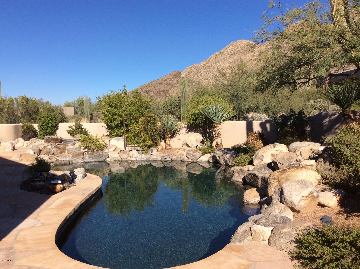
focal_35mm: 32
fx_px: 332
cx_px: 180
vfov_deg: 44.1
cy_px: 134
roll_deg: +1.6
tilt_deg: -4.2
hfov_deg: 56.9
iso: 32
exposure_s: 1/1634
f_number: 2.4
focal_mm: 3.3
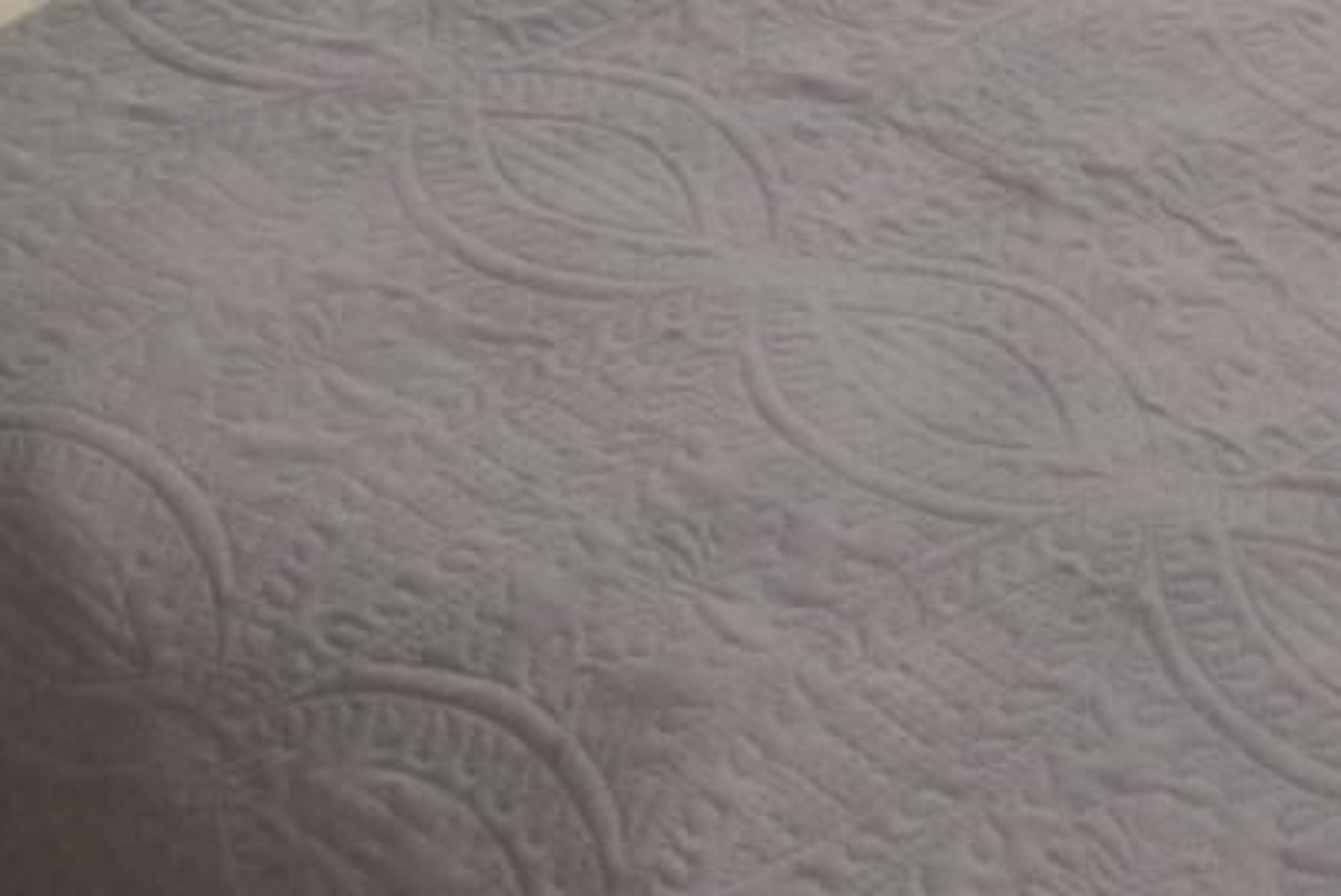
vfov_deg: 11.3
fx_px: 3318
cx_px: 2493
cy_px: -1573
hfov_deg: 17.8
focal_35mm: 89
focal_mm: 10
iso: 400
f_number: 5
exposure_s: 1/100
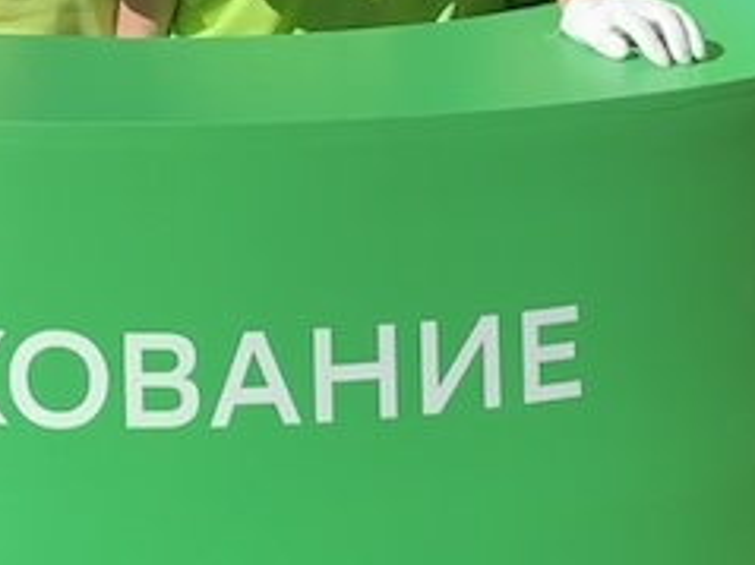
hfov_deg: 22.4
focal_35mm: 87
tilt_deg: -12.6
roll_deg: +0.5
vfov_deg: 16.0
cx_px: 221
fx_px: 1897
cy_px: -180
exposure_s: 1/1522
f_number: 1.8
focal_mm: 4.25
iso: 32
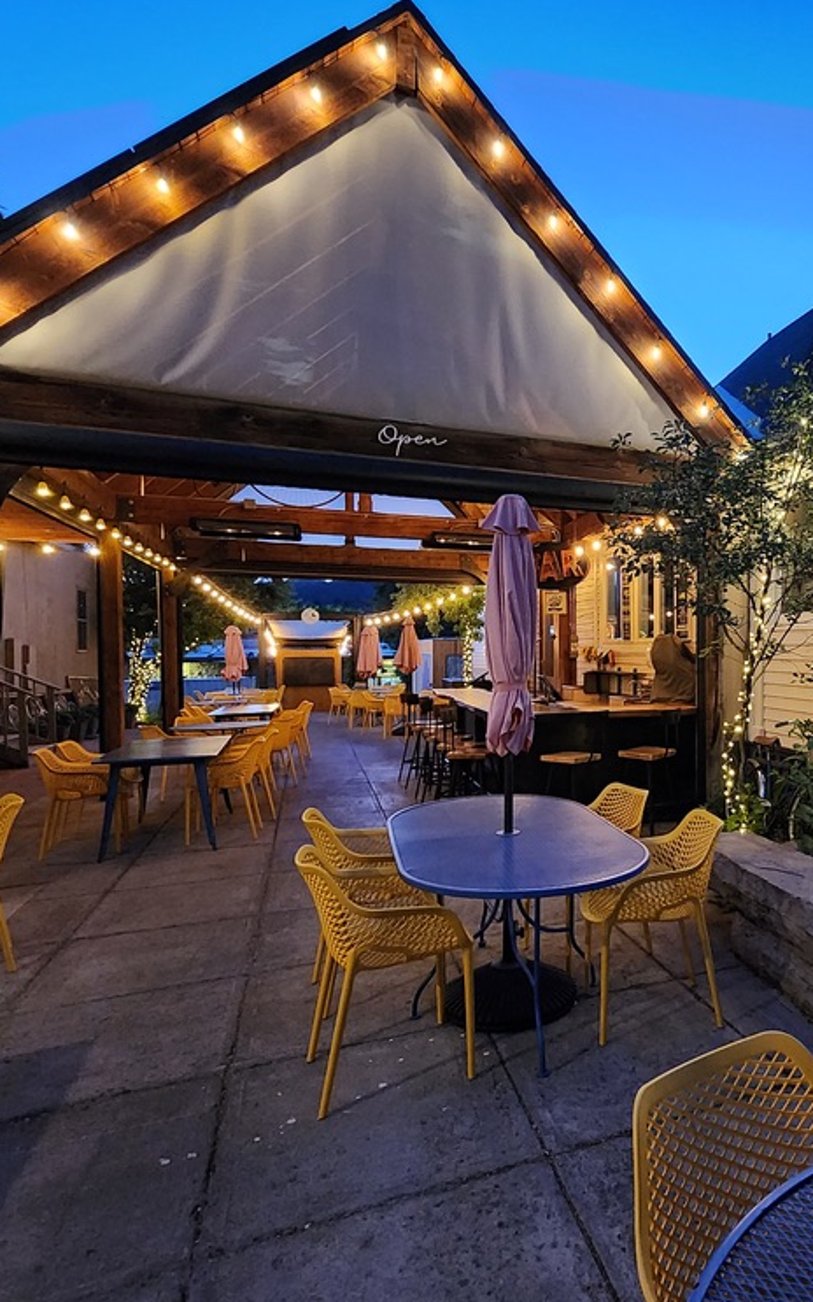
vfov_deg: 88.0
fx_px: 674
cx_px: 650
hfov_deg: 57.6
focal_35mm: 19
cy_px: 657
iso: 1250
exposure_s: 1/24
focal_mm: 2.2
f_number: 2.2
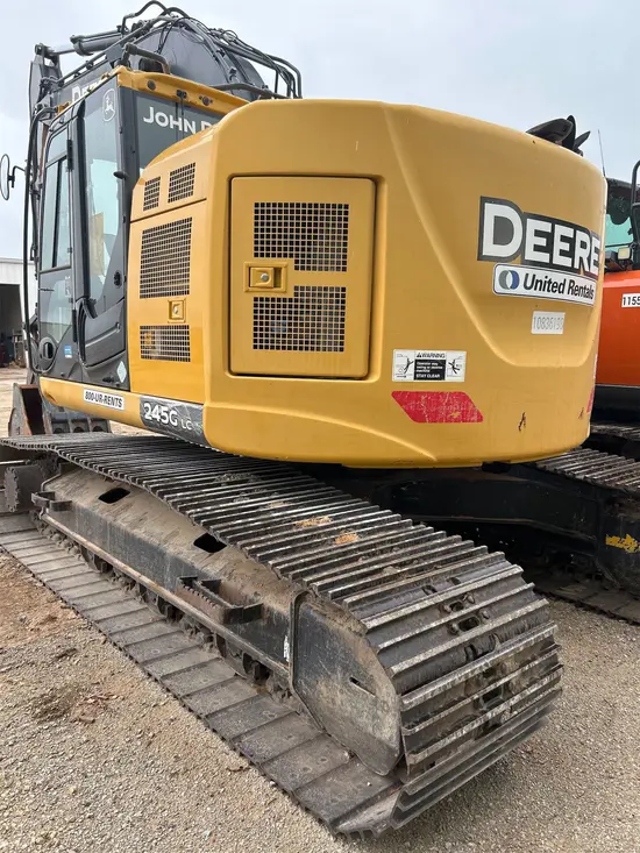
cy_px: 426
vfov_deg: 67.3
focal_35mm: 26
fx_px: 641
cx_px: 320
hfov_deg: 53.1
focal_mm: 5.7
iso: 50
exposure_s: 1/394
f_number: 1.5
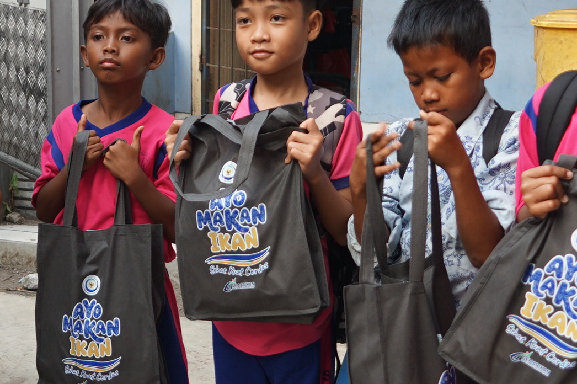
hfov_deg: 29.0
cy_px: 191
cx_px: 173
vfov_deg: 19.7
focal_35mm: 69
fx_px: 1105
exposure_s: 1/100
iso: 320
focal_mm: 24
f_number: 3.5
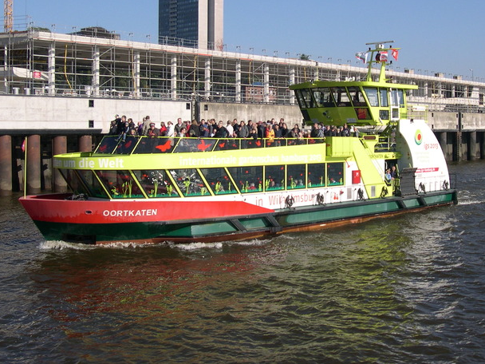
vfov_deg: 29.0
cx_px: 275
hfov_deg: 38.1
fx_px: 701
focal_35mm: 50
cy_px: 142
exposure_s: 1/217
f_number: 7.6
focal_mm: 8
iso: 100
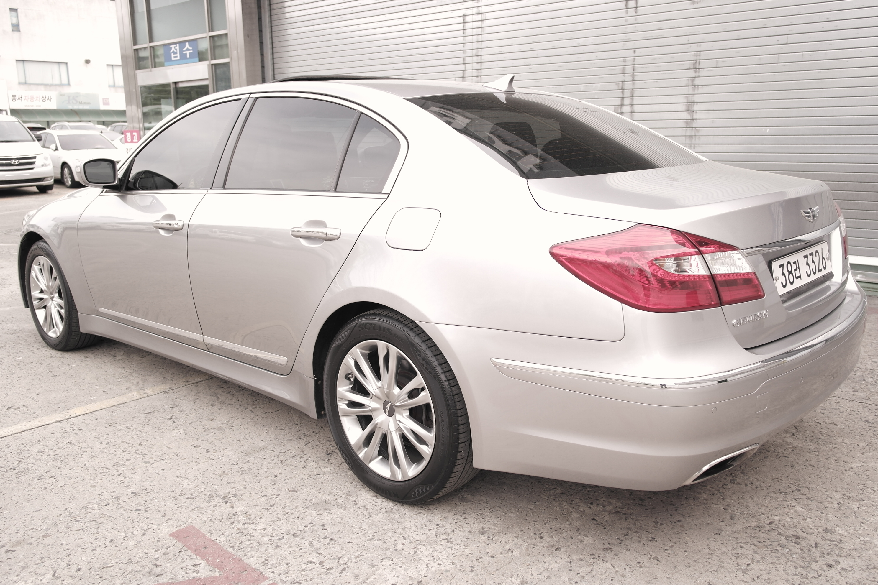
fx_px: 732
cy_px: 292
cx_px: 439
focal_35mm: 30
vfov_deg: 43.6
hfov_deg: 61.9
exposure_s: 1/125
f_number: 5.6
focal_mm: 20
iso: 100
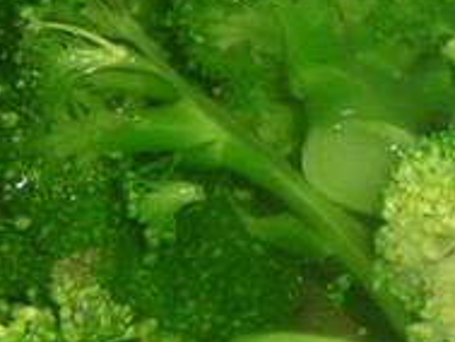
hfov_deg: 10.5
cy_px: 65
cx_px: 443
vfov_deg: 8.0
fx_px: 2446
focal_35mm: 186
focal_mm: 9.3
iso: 100
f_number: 4.3
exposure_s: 1/30
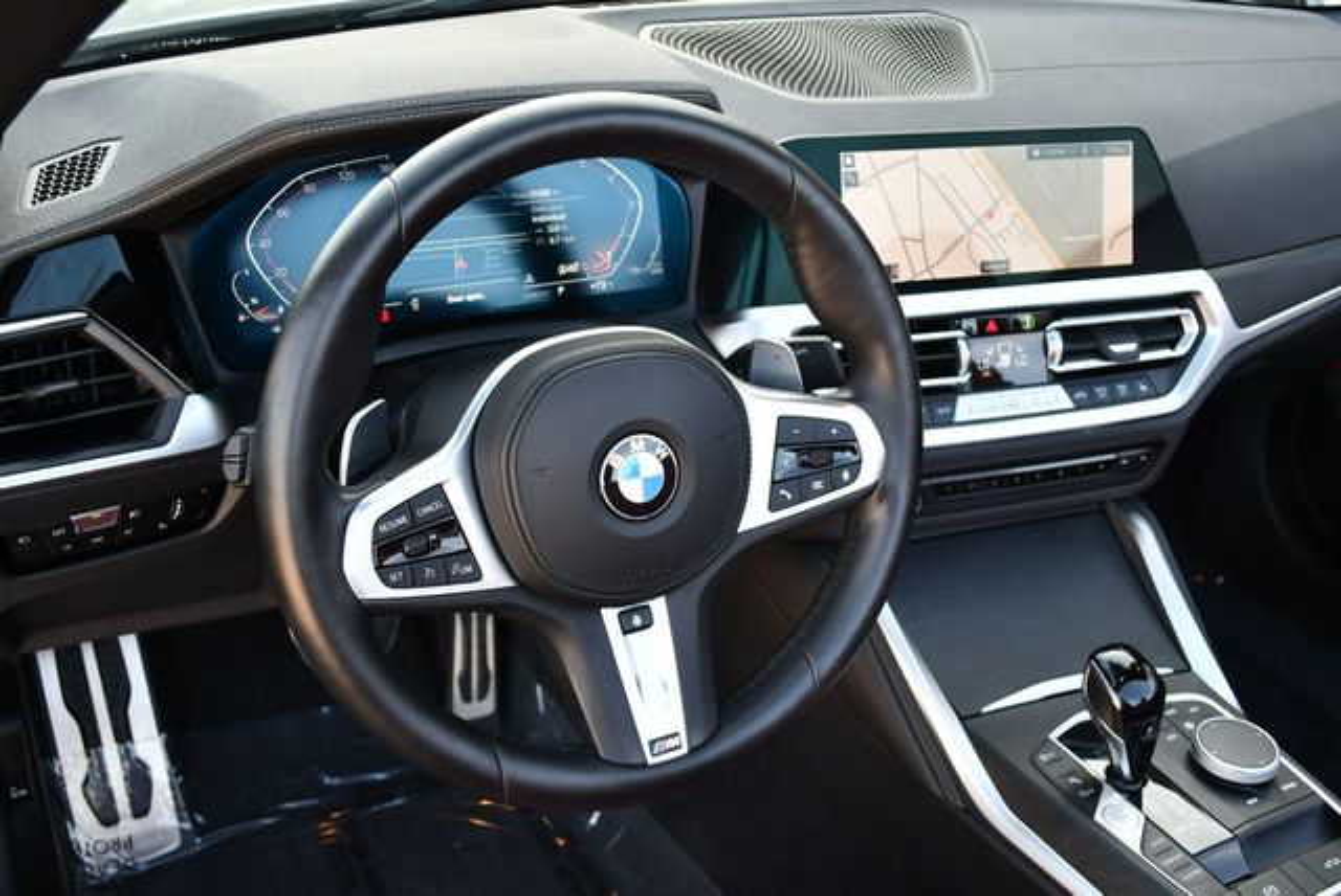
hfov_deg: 53.1
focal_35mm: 36
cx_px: 670
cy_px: 448
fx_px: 1342
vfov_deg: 36.9
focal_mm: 18
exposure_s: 1/250
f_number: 3.5
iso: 400
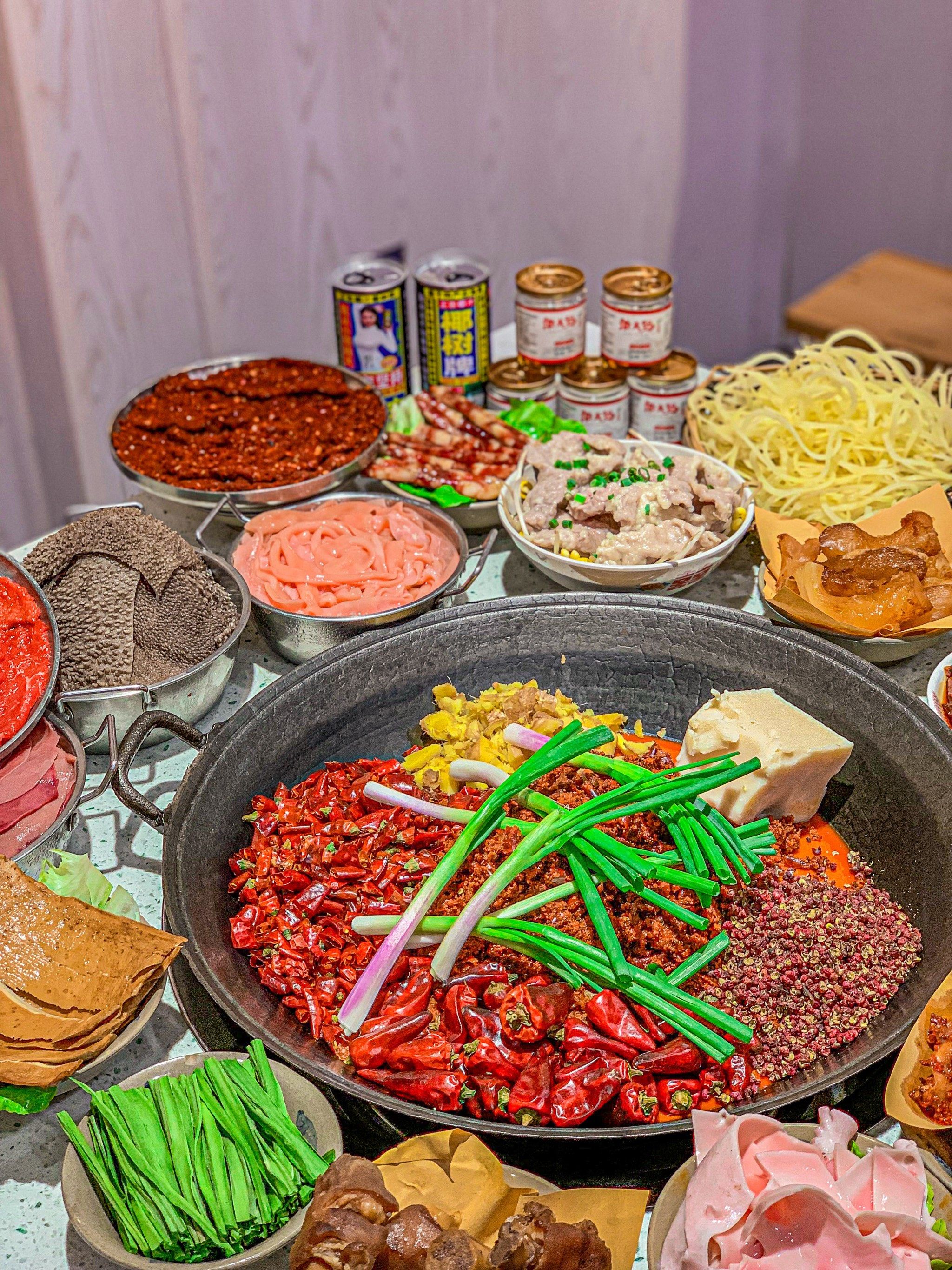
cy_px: 635
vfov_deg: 36.8
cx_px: 476
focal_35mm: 52
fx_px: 1906
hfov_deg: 28.0
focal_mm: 6
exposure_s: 1/120
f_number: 2.4
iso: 80
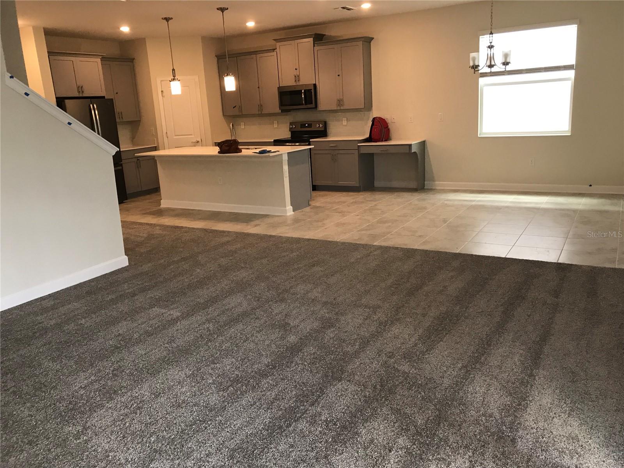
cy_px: 234
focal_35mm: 28
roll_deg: +3.7
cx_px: 312
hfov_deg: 63.4
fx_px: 505
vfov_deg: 49.7
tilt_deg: -13.6
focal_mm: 3.99
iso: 32
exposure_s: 1/30
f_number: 1.8
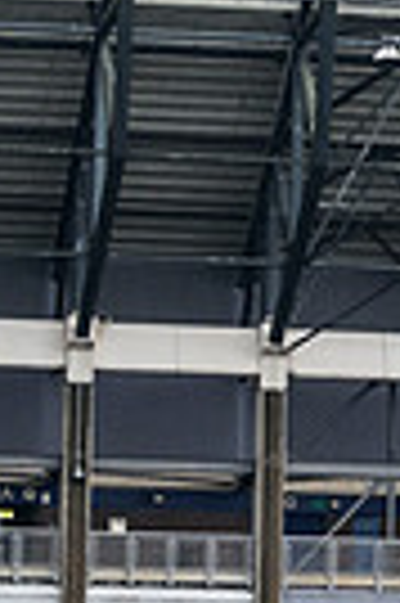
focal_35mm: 399
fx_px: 6667
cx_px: 1281
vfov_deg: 5.2
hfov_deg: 3.3
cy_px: 623
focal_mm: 92
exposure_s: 1/1000
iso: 2500
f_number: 5.6
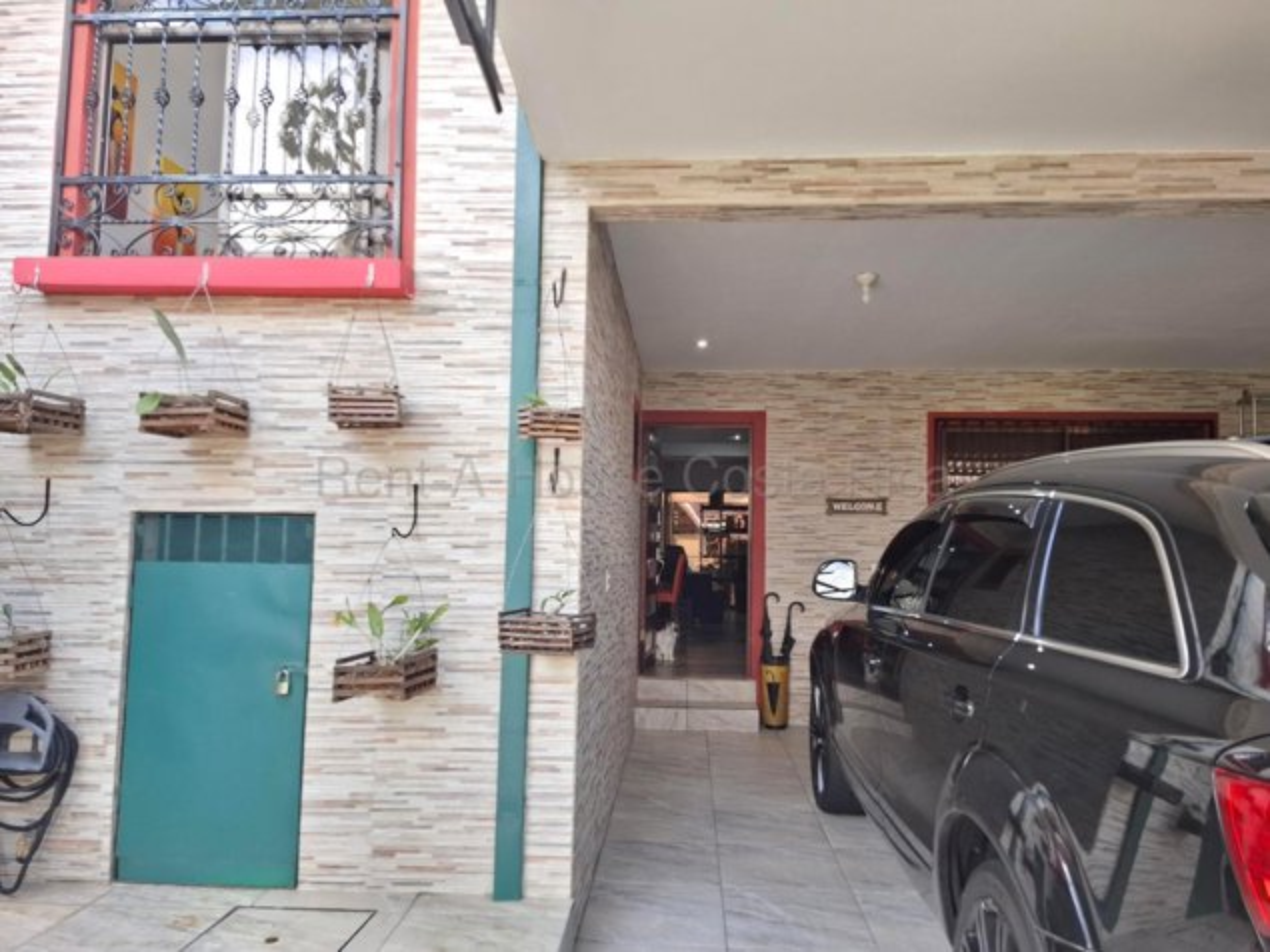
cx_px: 635
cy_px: 476
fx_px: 844
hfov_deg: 73.9
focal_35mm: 23
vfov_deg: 58.9
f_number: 1.8
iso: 160
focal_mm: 5.54
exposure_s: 1/120
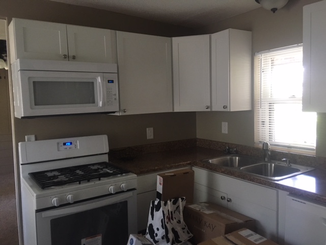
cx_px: 163
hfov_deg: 61.7
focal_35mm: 29
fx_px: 273
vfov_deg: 48.2
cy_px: 122
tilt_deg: -4.7
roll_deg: +1.7
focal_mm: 4.15
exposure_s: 1/30
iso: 160
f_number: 2.2
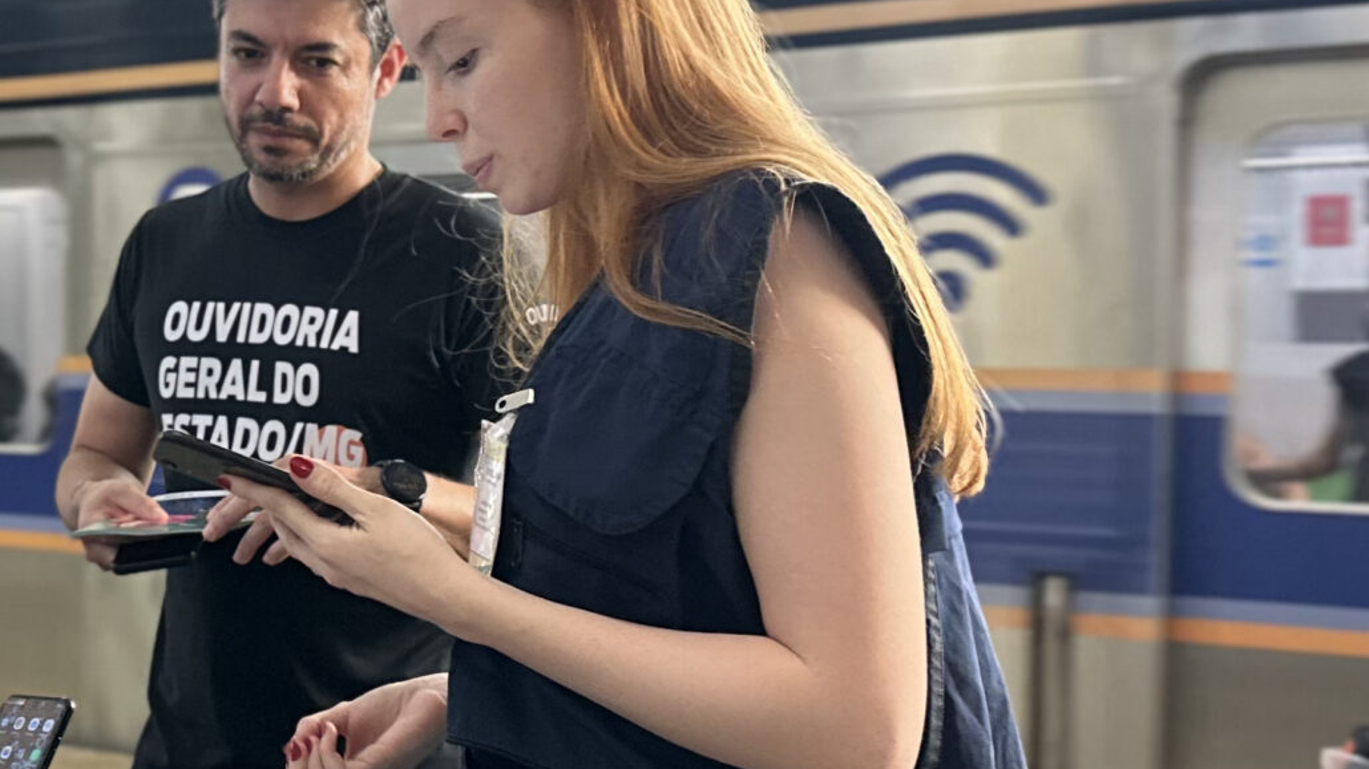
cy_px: 368
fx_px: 2359
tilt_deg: -1.1
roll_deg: -0.8
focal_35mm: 65
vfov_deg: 18.5
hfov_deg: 31.3
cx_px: 223
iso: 250
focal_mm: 6.86
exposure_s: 1/60
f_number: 1.78
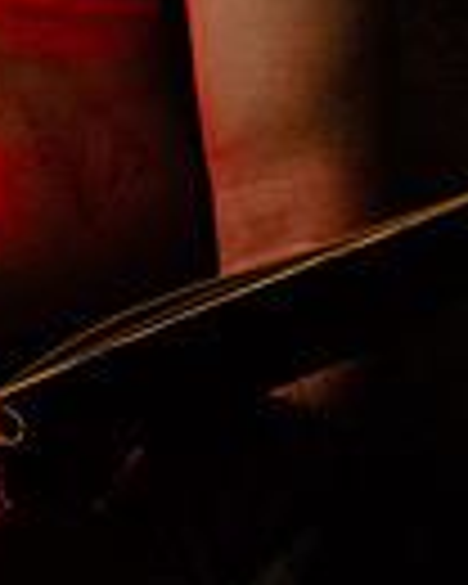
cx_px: -45
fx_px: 2182
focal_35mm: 126
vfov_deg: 14.1
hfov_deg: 12.1
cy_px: -333
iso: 200
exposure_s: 1/15
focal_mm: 26
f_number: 22
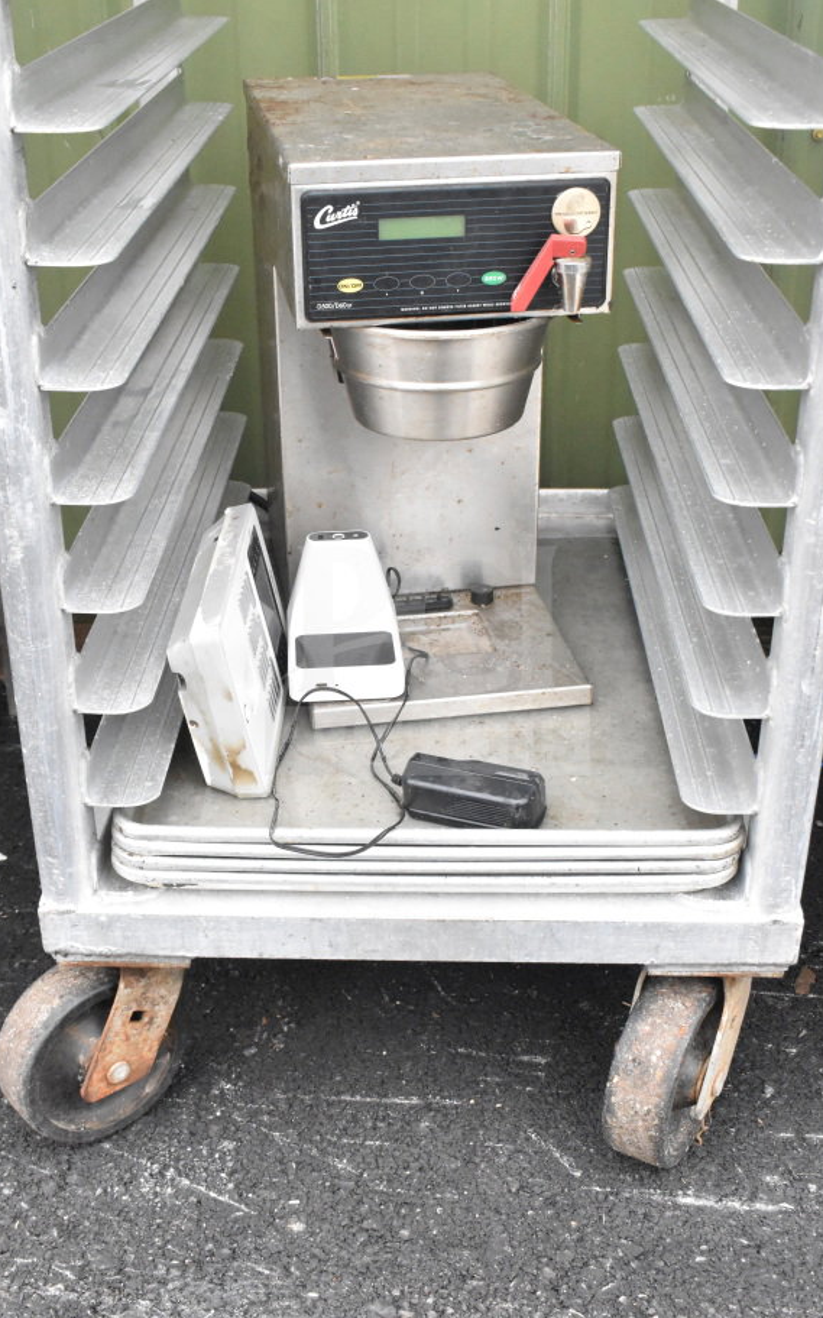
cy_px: 660
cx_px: 427
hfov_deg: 29.8
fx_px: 1544
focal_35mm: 43
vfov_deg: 46.2
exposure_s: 1/640
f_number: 13
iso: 6400
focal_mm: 28
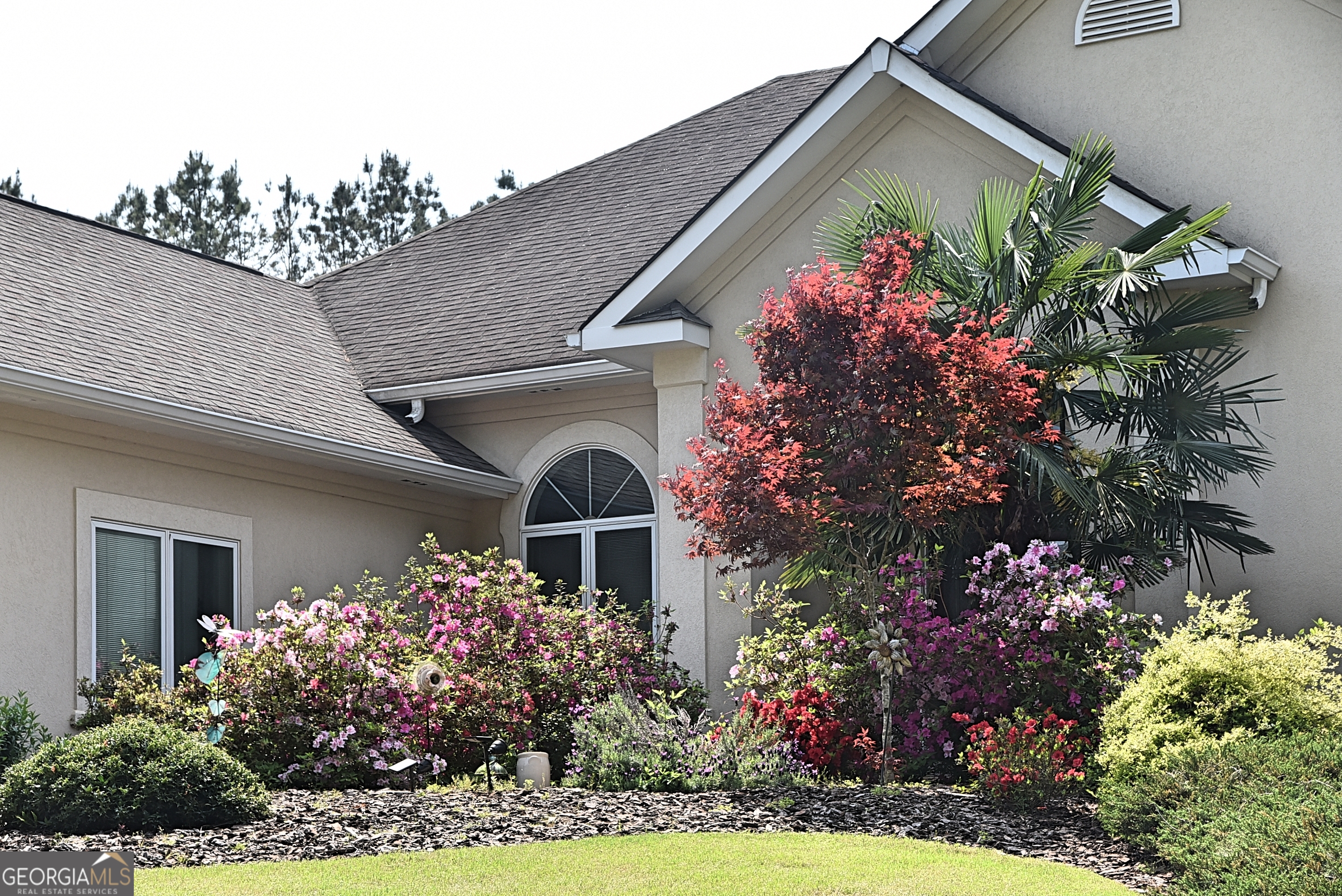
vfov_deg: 17.5
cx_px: 671
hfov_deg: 26.0
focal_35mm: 78
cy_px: 448
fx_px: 2909
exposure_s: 1/200
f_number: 7.1
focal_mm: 78
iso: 400
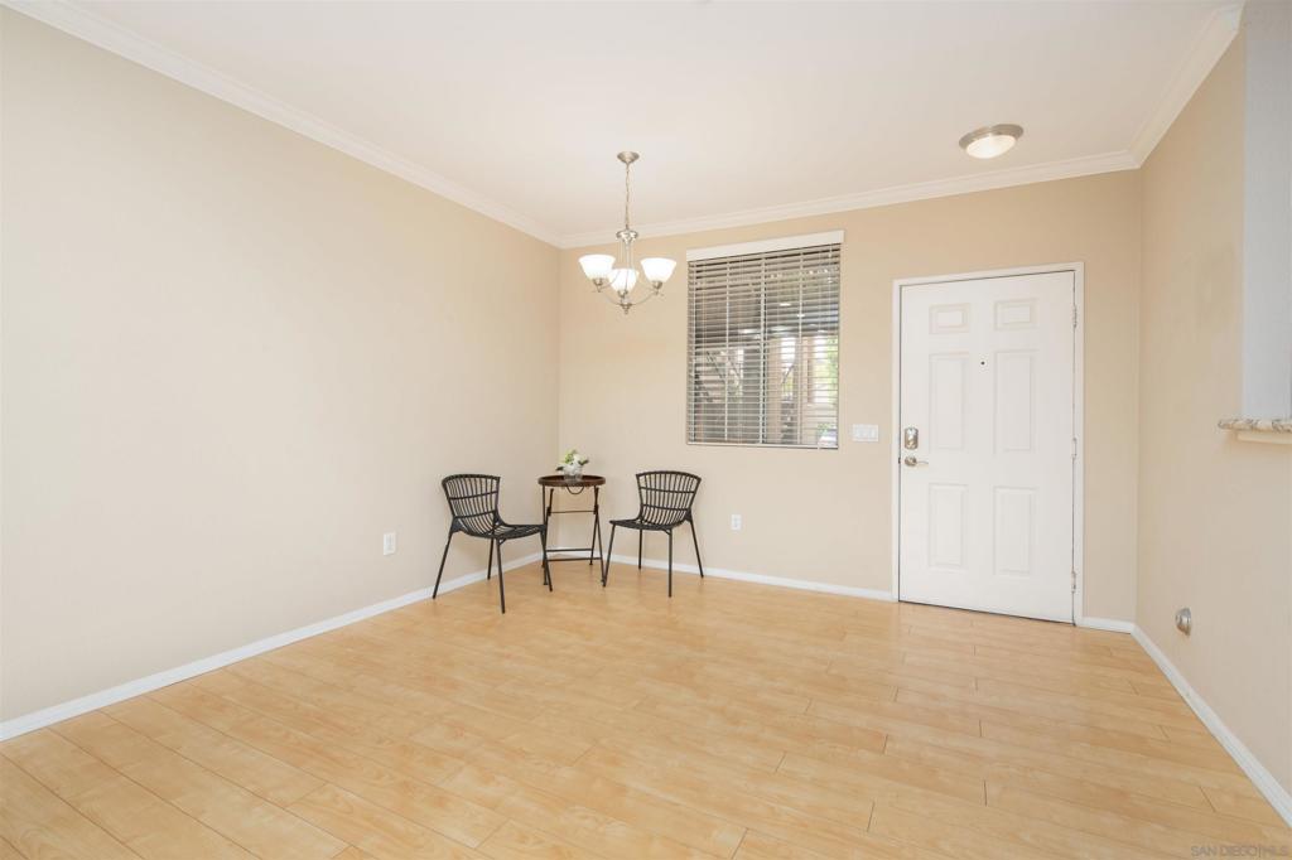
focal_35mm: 16
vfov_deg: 73.7
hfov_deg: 96.8
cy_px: 430
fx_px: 574
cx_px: 646
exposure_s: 1/160
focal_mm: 16
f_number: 7.1
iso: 320
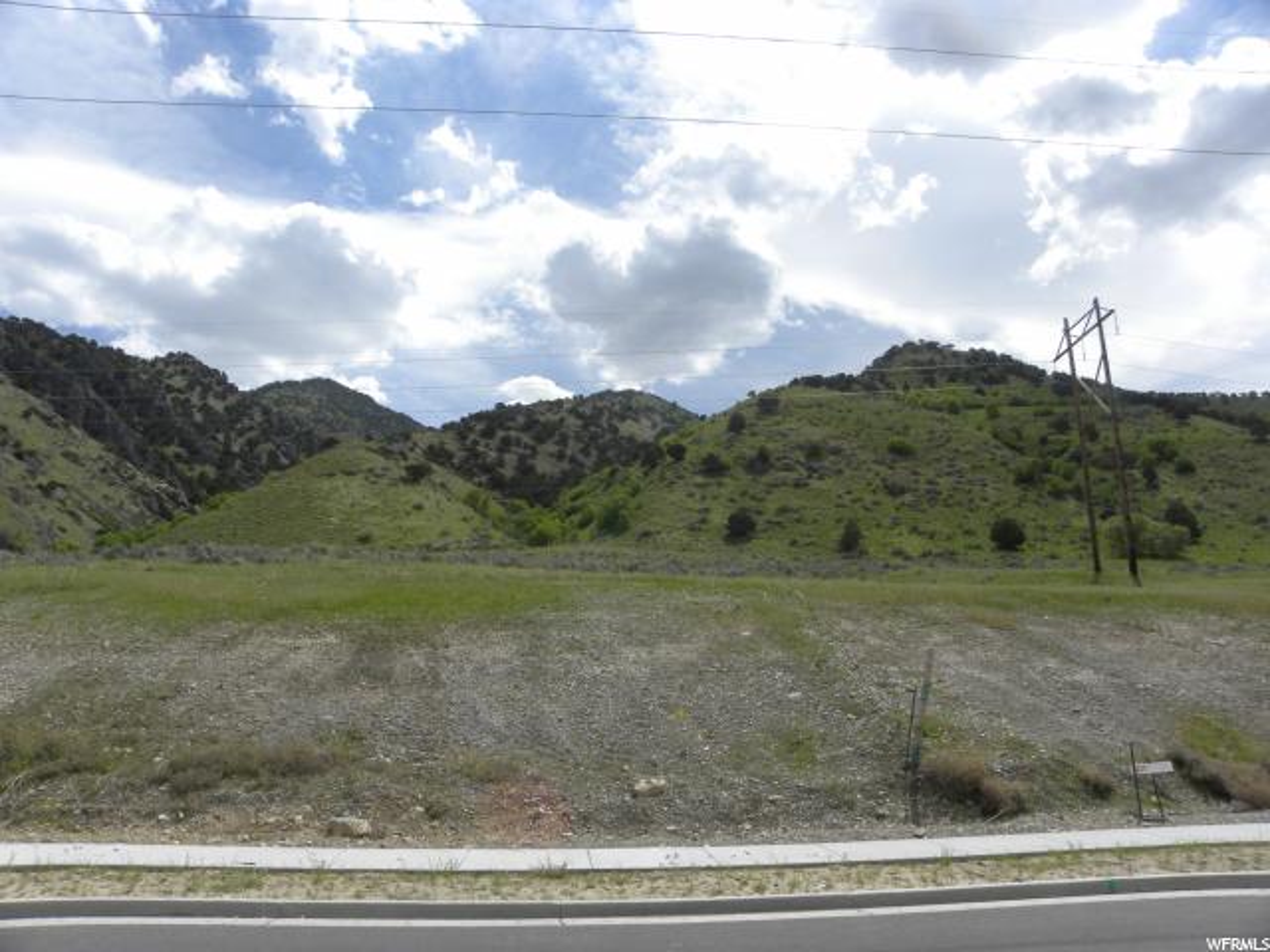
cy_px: 476
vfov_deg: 53.1
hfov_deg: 67.3
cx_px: 635
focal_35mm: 26
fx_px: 954
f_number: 7.1
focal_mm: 4.6
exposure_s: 1/356
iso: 64
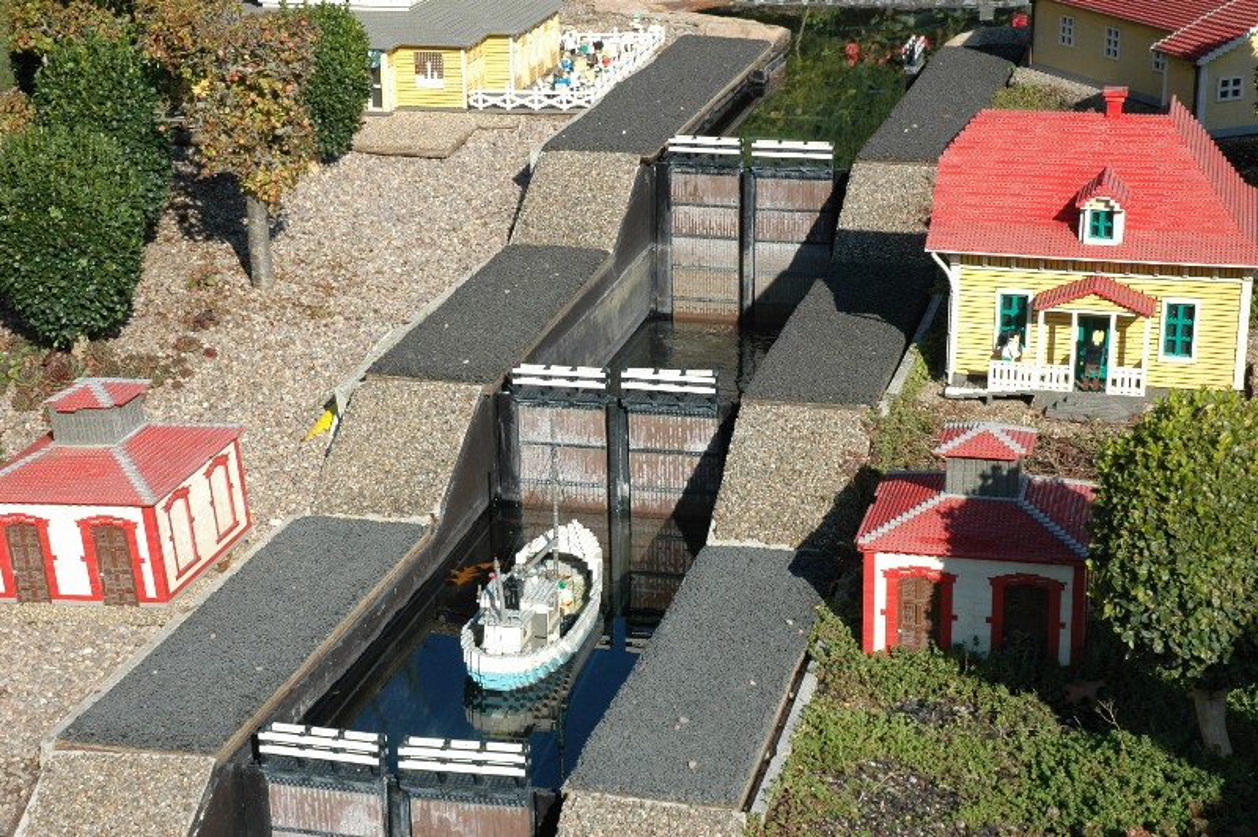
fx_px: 2409
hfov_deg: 29.3
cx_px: 629
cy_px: 418
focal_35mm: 69
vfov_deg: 19.7
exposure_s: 1/250
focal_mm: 46
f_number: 8
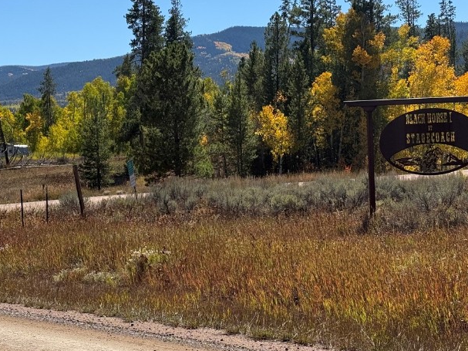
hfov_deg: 24.1
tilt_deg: -1.1
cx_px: 213
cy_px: 145
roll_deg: +0.8
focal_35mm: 81
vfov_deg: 18.2
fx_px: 1095
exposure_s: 1/4878
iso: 64
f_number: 1.78
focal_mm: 6.76
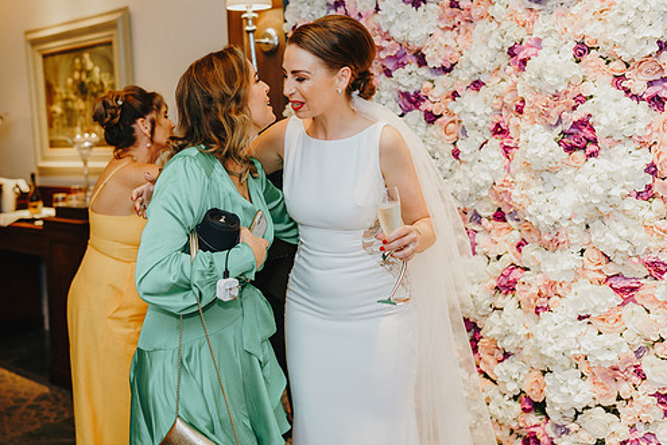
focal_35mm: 41
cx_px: 287
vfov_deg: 32.6
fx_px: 760
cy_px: 195
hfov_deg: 47.3
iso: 640
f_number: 2.2
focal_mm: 35
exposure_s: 1/200
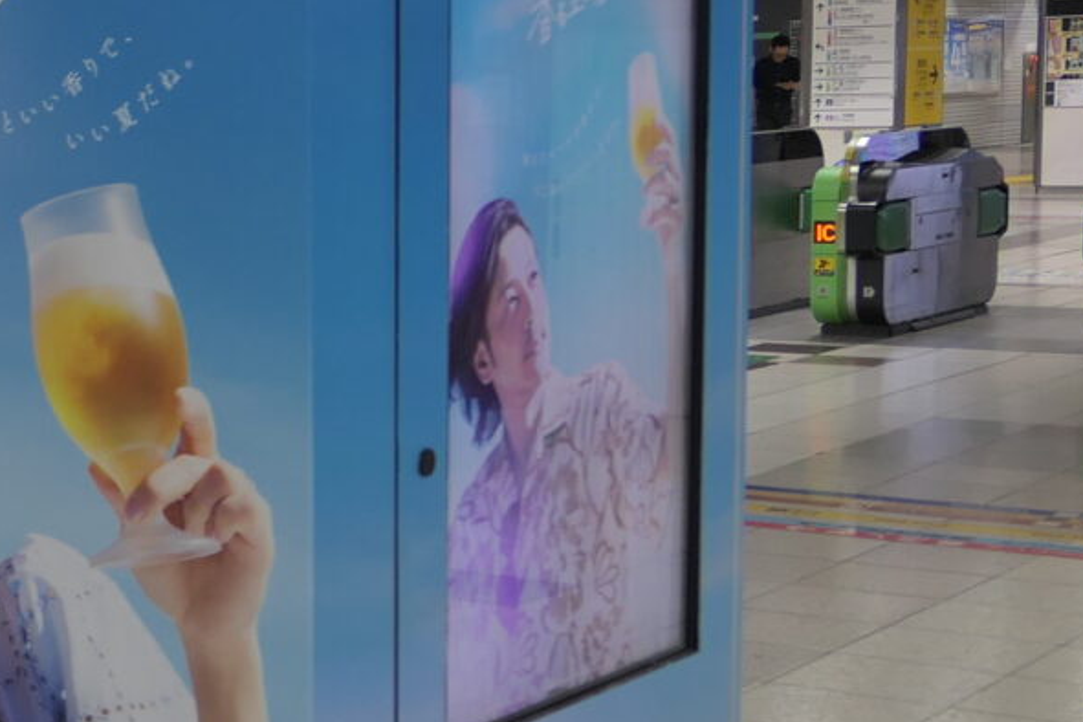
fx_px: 2346
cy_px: 363
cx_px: -475
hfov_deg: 22.1
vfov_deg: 17.5
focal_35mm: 78
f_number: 2.5
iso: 125
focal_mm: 8.8
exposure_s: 1/125
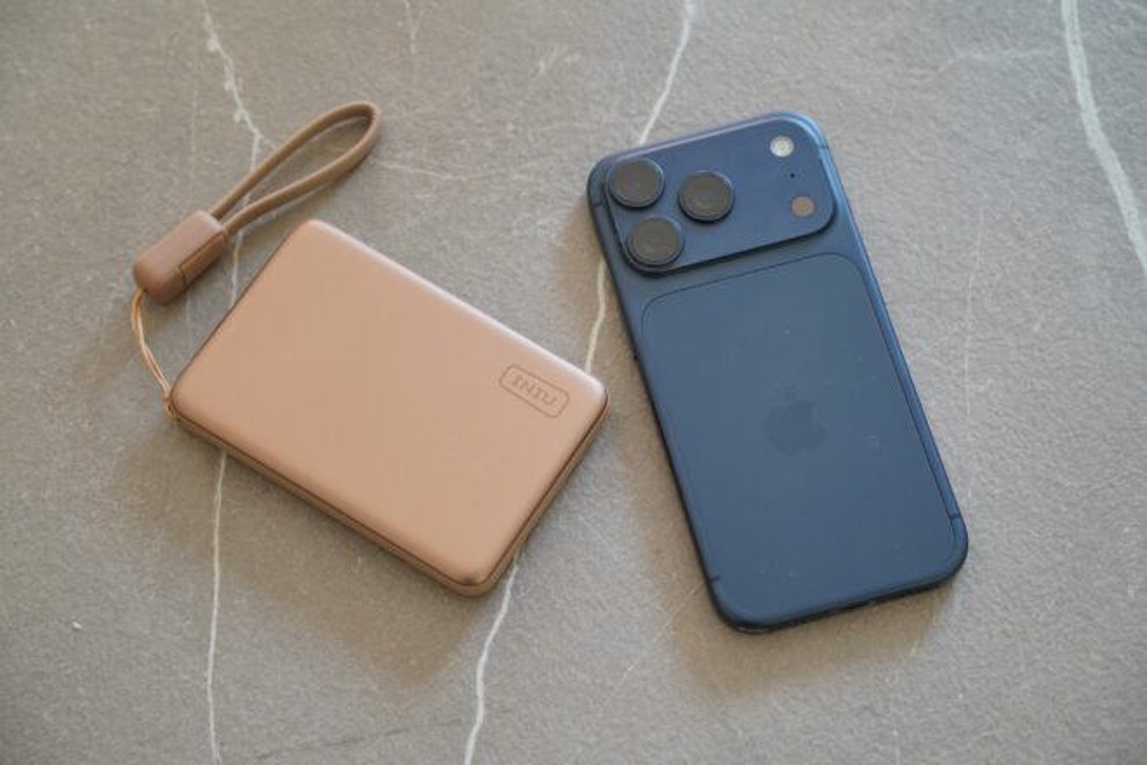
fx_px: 2389
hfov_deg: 27.0
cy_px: 382
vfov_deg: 18.2
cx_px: 574
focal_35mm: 75
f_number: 5.6
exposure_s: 1/50
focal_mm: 75
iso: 1000
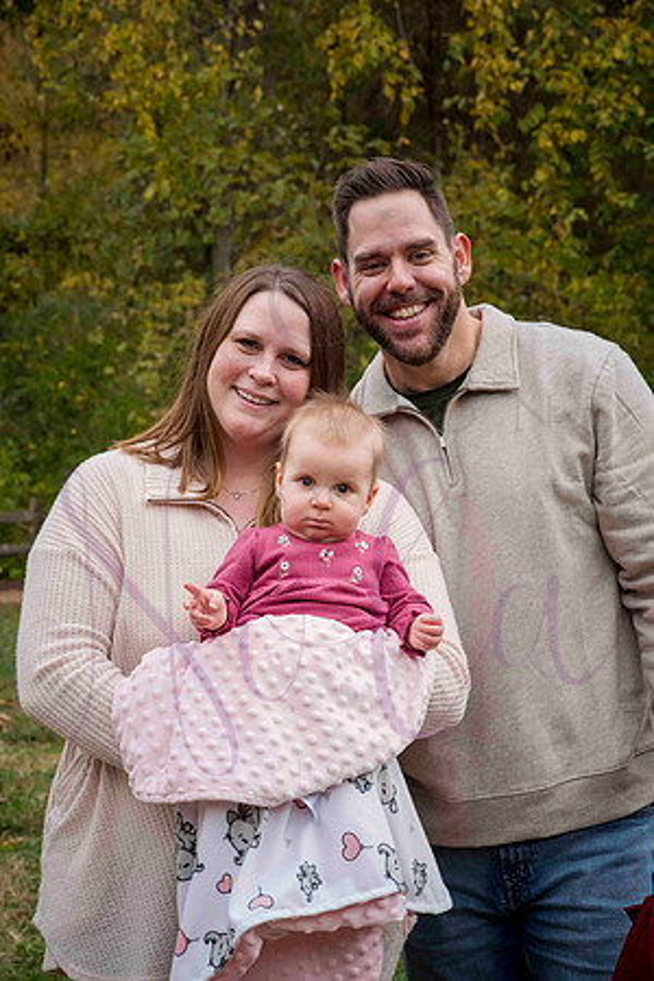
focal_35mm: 85
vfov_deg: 23.9
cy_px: 490
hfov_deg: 16.1
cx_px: 327
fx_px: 2316
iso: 800
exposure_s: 1/400
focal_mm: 85
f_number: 11
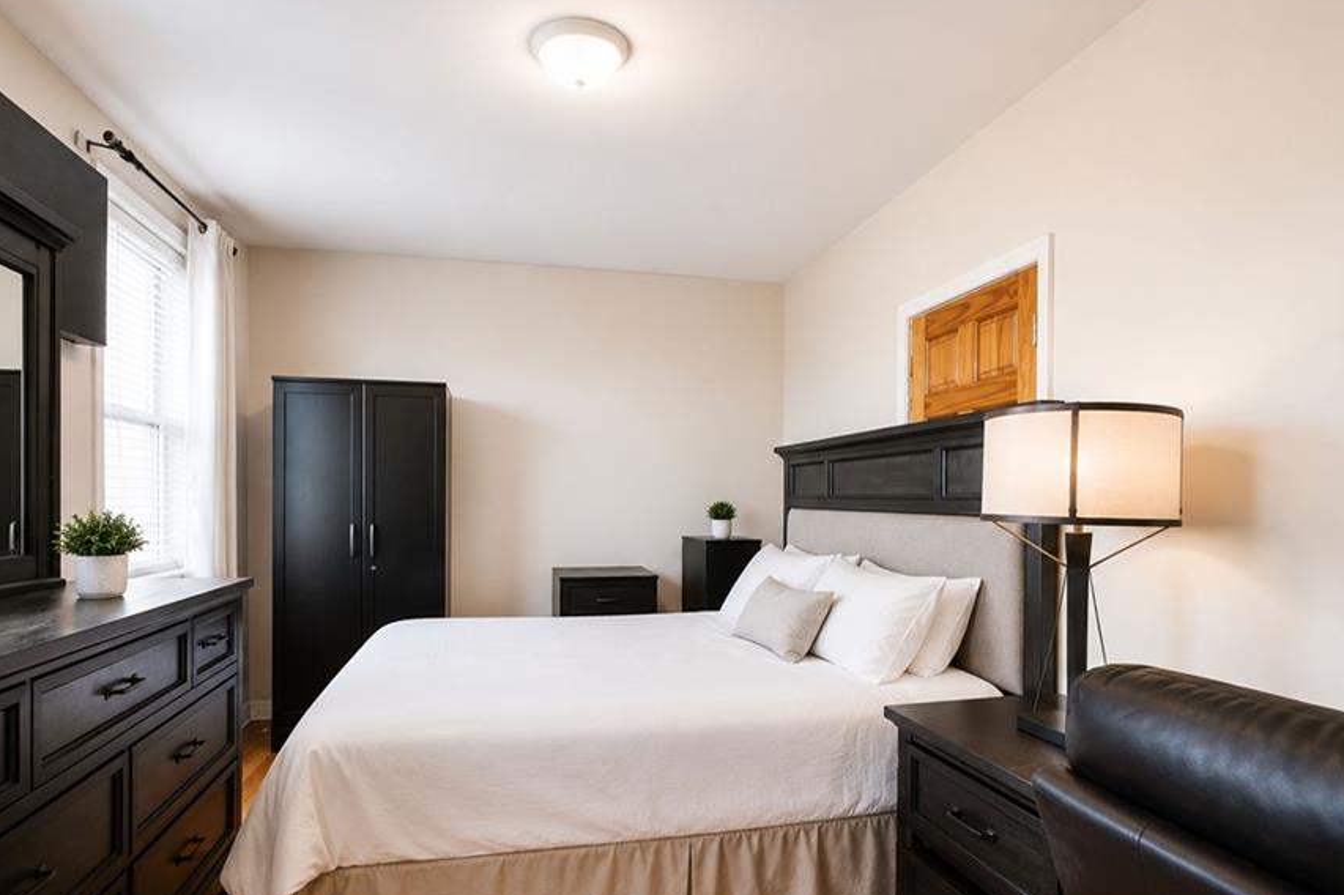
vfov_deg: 66.9
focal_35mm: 18
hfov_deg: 90.0
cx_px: 678
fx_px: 672
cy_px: 522
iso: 2000
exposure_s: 1/50
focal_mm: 10
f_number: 5
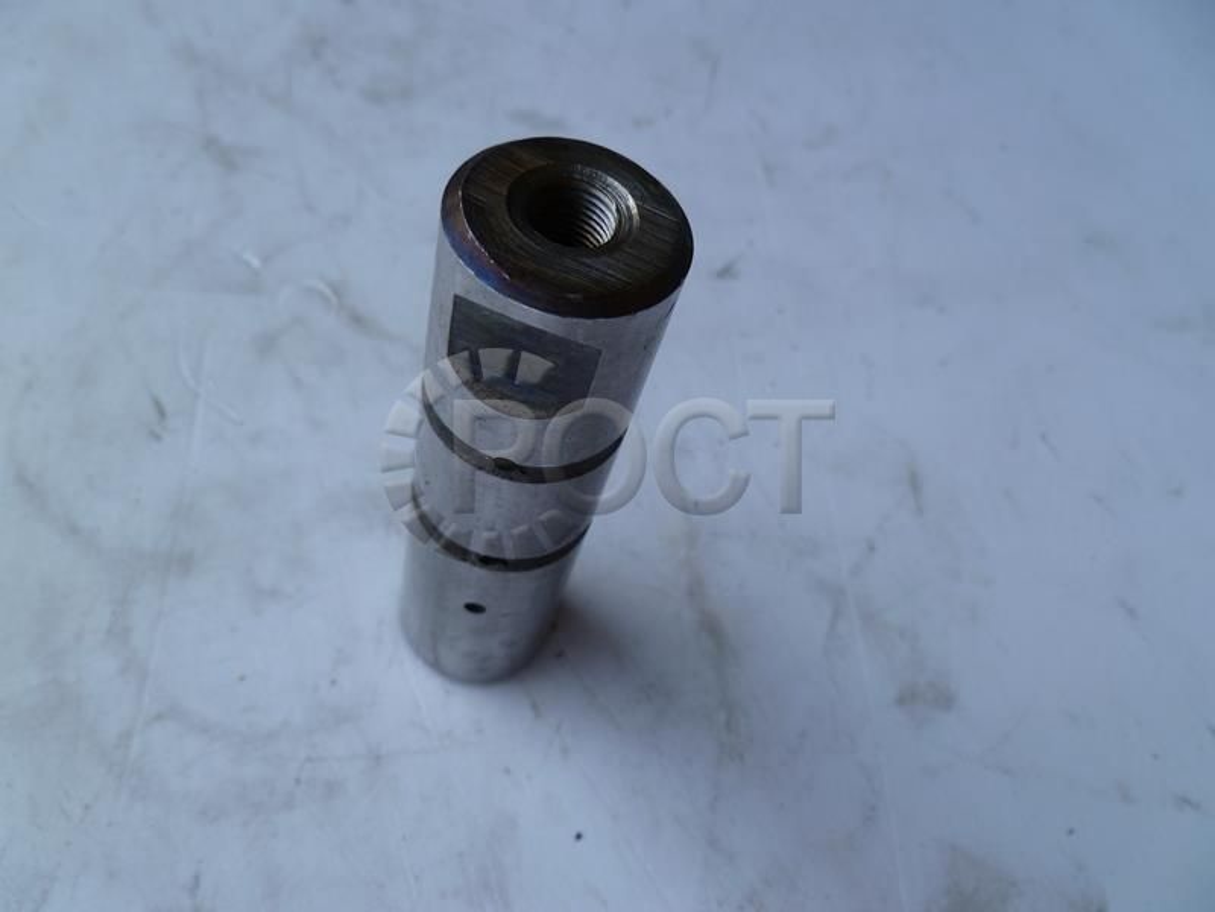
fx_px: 983
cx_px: 608
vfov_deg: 49.7
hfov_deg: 63.4
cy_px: 456
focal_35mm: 28
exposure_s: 1/160
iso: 80
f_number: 3.3
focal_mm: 5
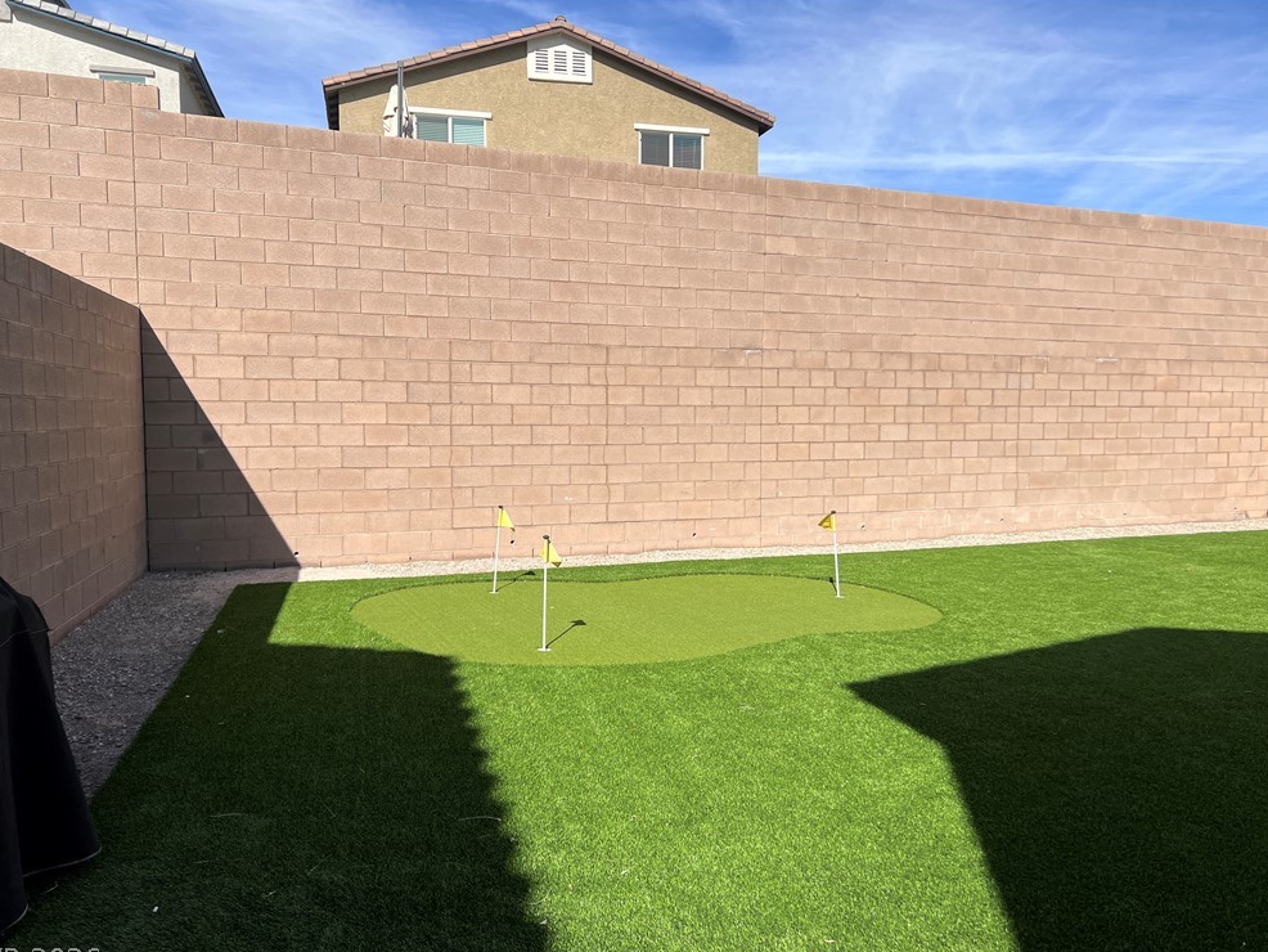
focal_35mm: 27
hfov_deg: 65.3
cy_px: 486
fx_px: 989
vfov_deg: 51.4
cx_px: 620
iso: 50
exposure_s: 1/5587
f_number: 1.5
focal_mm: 5.7
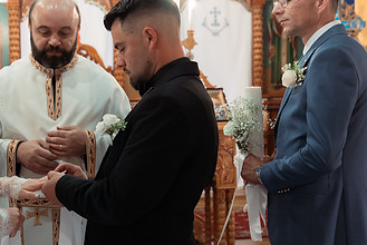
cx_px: 148
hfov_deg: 34.4
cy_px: 93
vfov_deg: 23.4
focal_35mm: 58
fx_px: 592
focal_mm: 30
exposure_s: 1/200
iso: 1600
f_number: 3.2
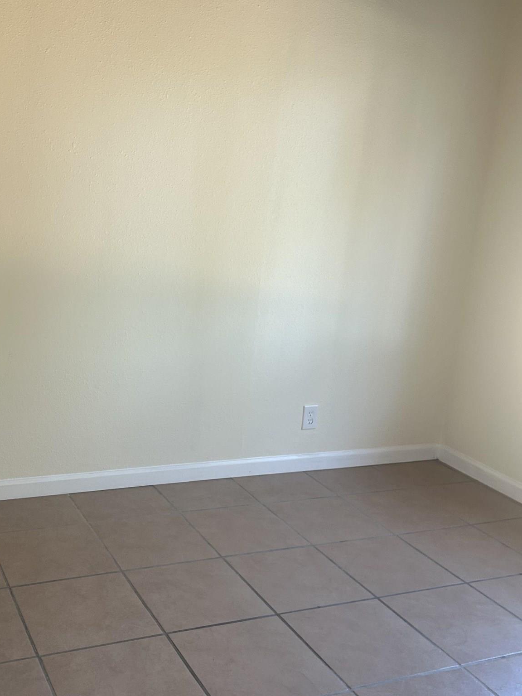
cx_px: 168
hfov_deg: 36.4
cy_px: 355
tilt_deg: -13.9
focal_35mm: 39
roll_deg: -4.1
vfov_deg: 47.9
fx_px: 784
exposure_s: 1/121
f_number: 1.5
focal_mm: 5.7
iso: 100
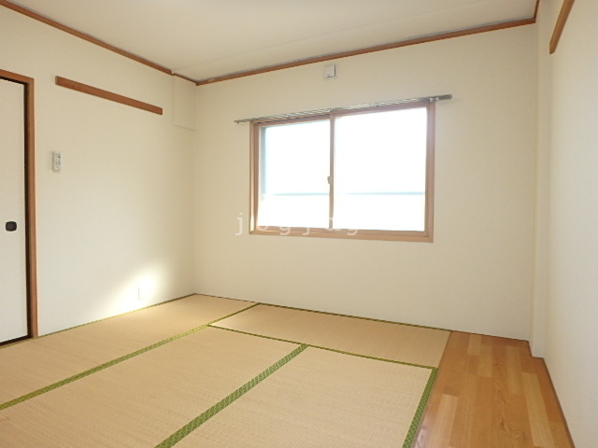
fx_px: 363
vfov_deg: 63.4
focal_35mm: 21
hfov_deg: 79.0
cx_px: 299
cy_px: 224
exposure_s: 1/60
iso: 200
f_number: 3.5
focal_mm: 3.7
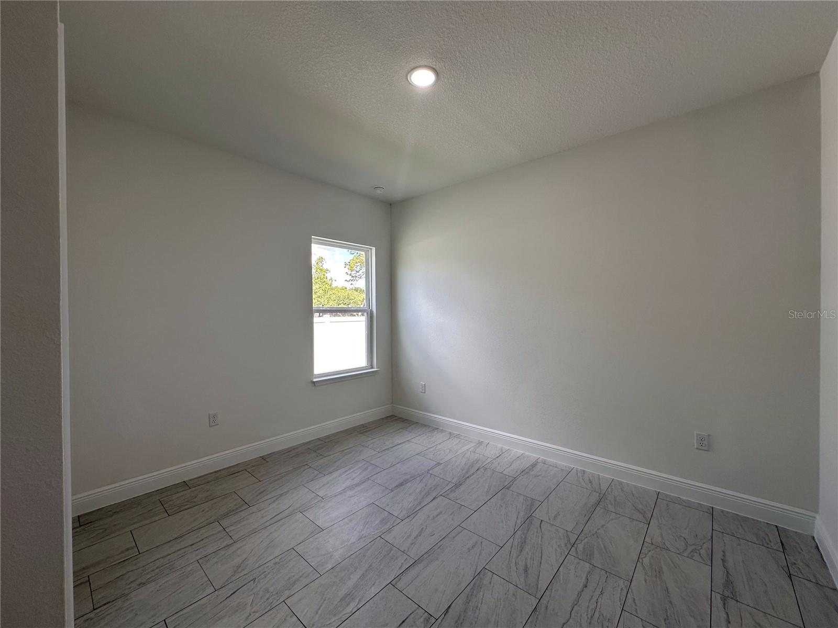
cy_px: 314
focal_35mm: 14
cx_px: 419
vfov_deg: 85.7
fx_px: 339
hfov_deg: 102.1
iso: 40
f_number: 2.2
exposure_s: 1/120
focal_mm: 2.22
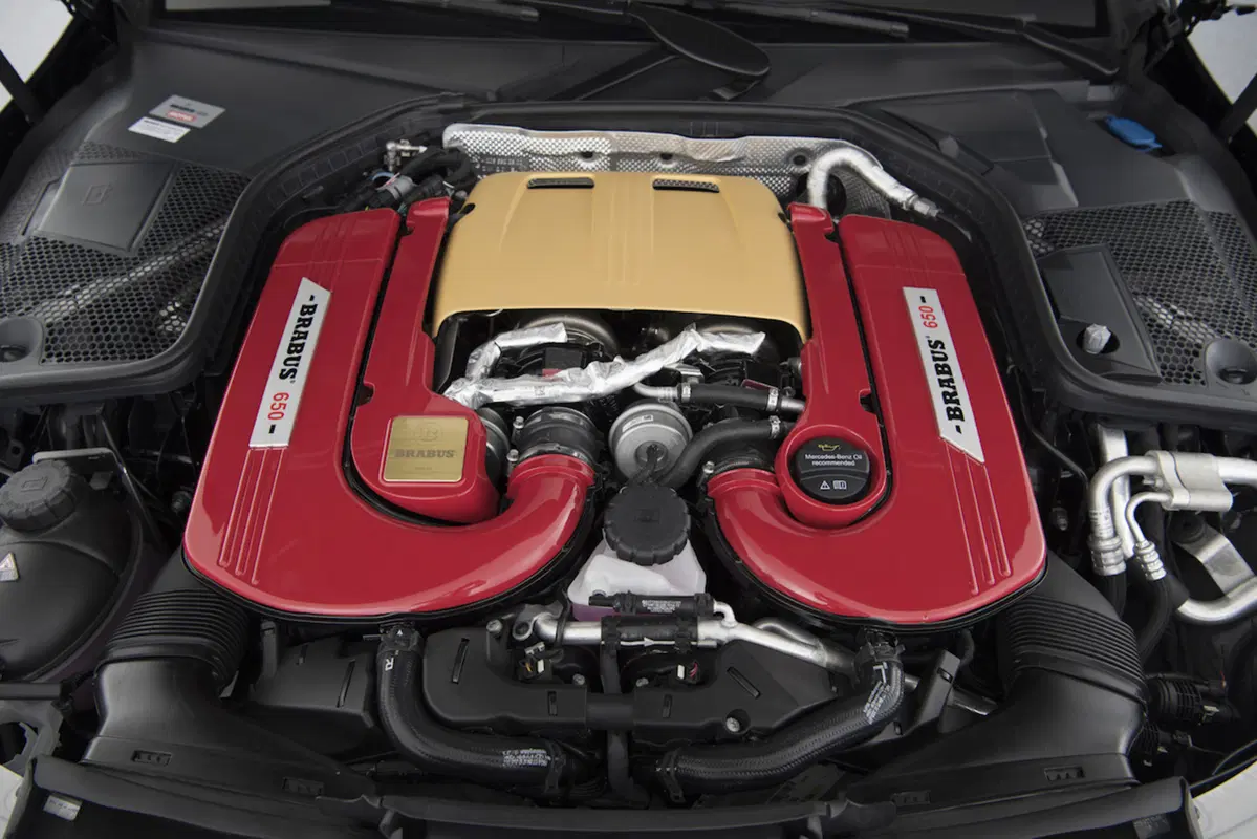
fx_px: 1083
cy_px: 420
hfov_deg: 60.3
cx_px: 628
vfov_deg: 42.3
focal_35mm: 31
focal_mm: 31
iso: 100
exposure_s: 1/80
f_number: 5.6
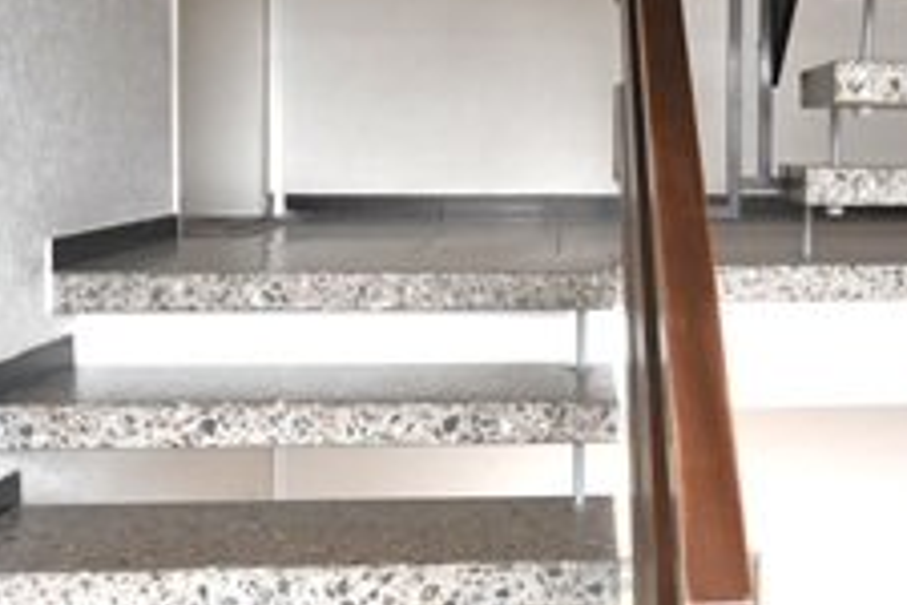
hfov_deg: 35.8
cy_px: 161
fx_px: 1360
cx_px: 714
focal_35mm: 54
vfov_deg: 24.8
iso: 800
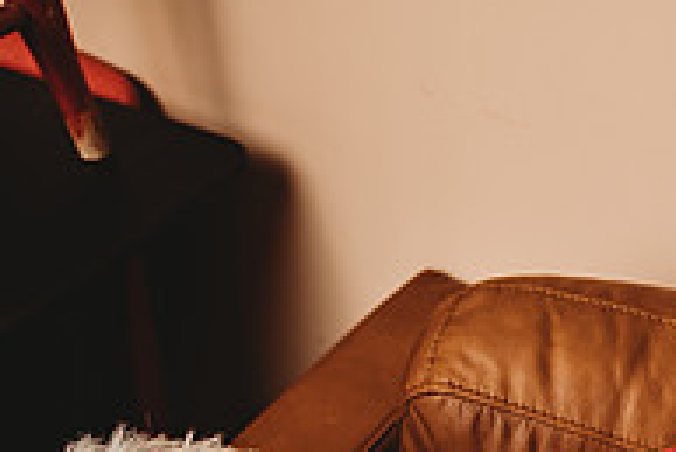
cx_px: 764
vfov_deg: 17.3
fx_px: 1353
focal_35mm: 72
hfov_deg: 25.7
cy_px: 657
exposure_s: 1/160
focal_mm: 24
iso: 100
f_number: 4
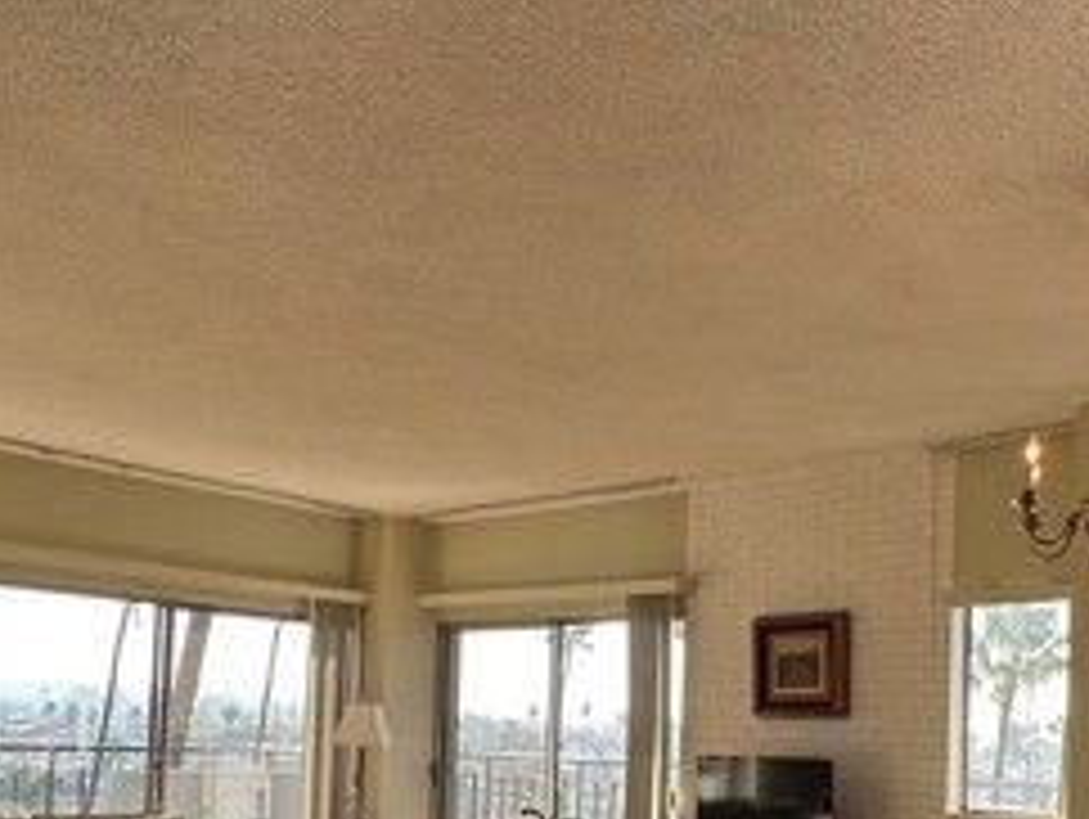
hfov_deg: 47.8
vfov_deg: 36.6
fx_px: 1165
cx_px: 846
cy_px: 716
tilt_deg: +1.4
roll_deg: -1.4
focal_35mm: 37
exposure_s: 1/371
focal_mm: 2.22
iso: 40
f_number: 2.2
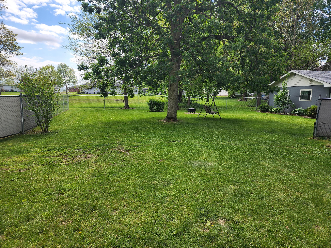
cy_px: 124
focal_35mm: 23
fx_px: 220
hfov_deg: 73.9
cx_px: 166
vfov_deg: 58.9
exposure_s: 1/713
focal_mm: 6.4
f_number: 1.8
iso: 12
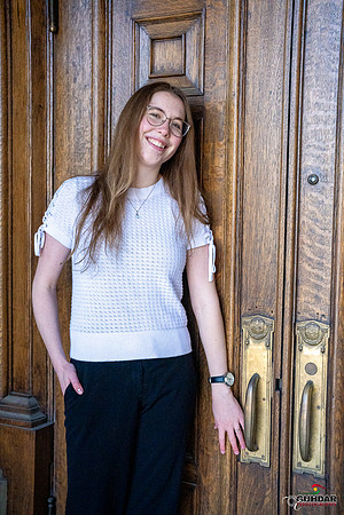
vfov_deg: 39.6
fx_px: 717
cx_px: 172
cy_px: 258
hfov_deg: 27.0
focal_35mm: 50
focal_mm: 50
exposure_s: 1/8000
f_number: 3.5
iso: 6400
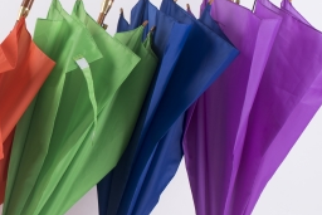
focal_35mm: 82
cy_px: 118
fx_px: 734
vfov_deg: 16.7
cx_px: 23
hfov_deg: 24.0
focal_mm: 35
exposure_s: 1/160
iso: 100
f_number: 6.3
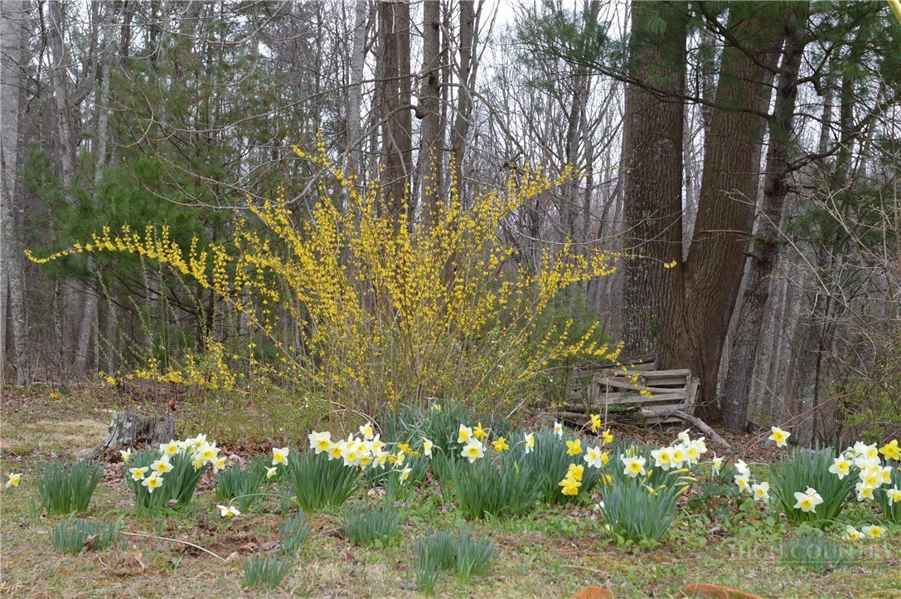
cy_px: 300
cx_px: 450
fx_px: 1050
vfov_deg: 31.8
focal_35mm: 42
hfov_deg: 46.4
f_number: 5.6
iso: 110
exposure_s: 1/125
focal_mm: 28
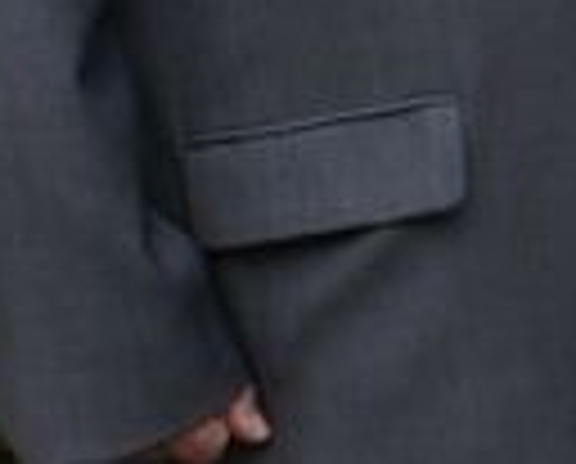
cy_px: -469
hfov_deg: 6.7
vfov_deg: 5.7
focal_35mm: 264
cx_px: 1598
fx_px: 4511
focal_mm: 30
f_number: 7.1
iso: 100
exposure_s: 1/100
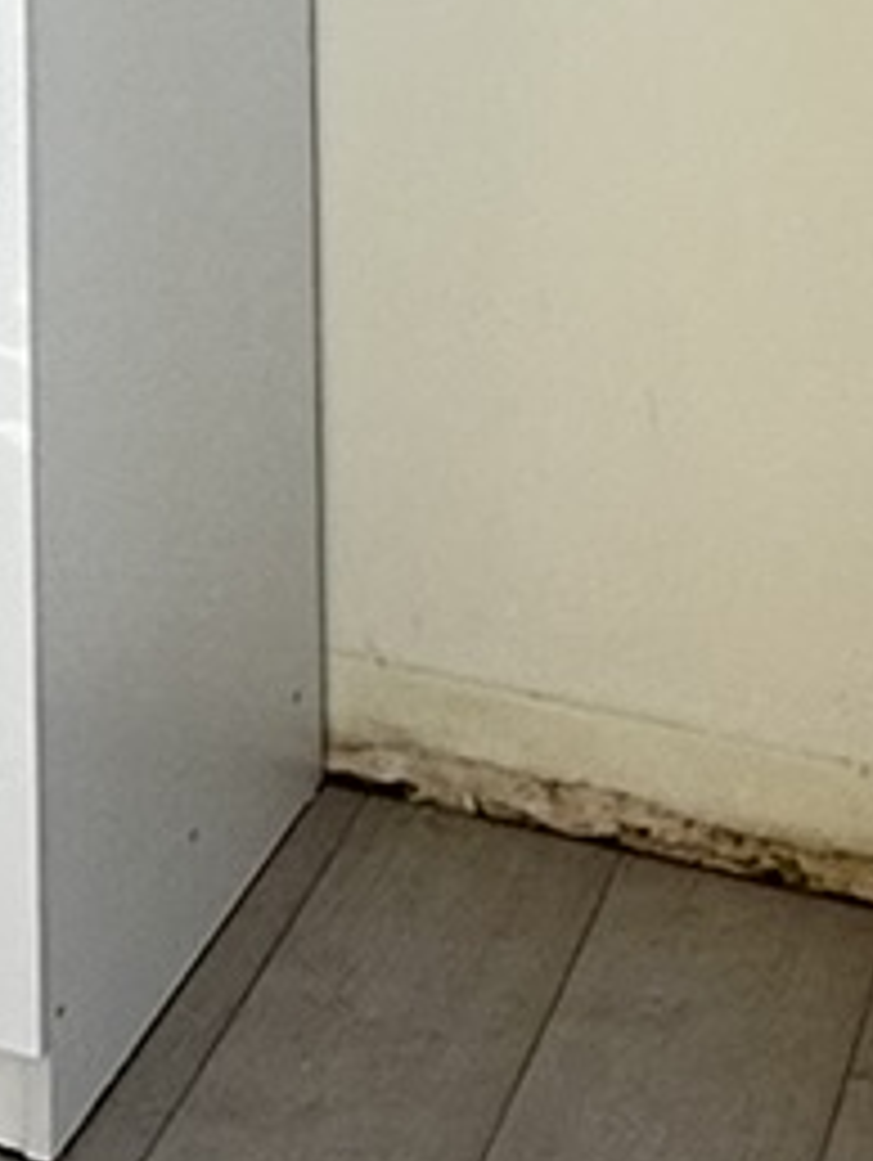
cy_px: -1080
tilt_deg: +3.8
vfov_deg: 14.9
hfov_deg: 12.0
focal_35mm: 111
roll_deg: -0.5
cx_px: -814
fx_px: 3726
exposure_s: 1/99
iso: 100
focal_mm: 2.22
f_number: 2.2
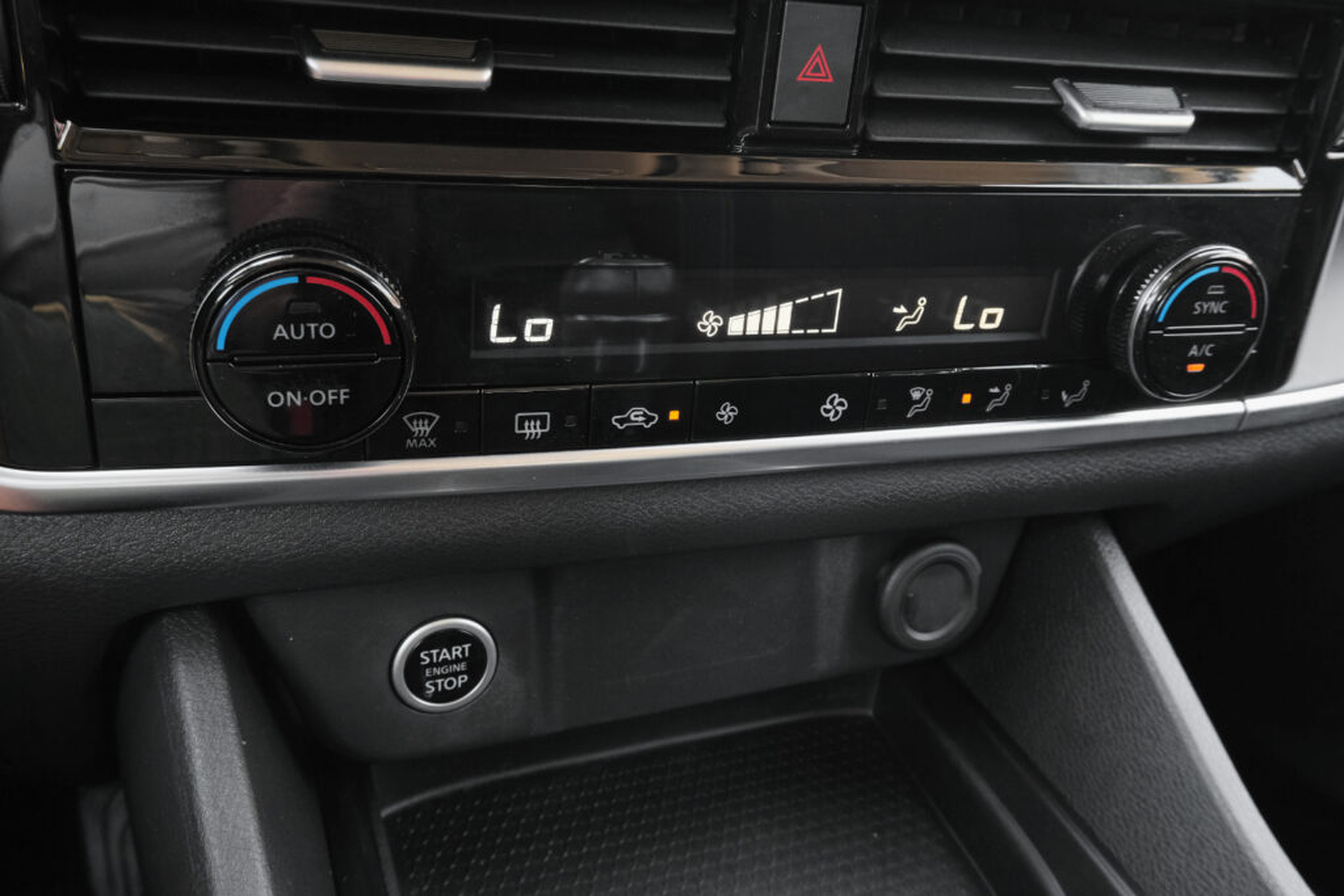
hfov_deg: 63.7
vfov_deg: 45.0
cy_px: 448
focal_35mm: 29
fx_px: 1083
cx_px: 672
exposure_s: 1/25
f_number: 9
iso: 2000
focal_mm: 19.2
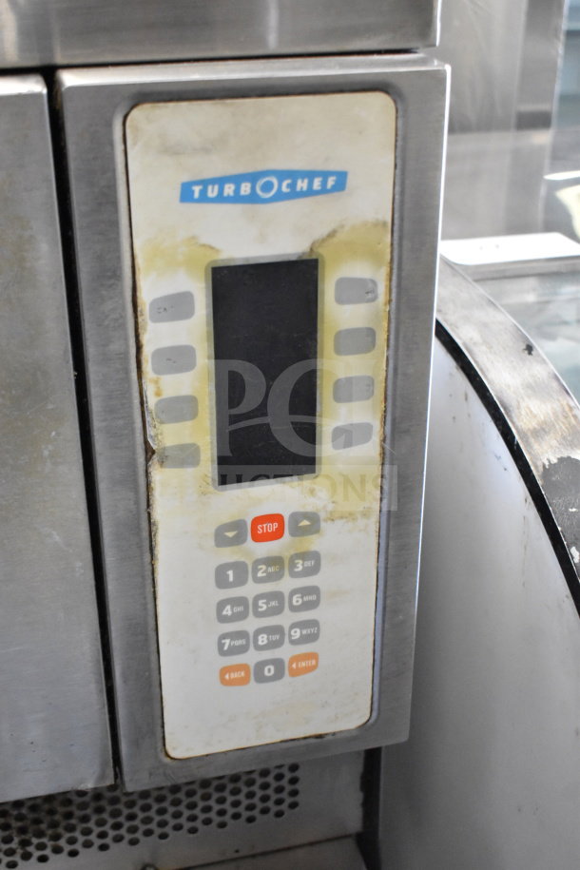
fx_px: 1124
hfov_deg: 28.9
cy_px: 435
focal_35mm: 46
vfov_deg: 42.3
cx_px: 290
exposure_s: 1/125
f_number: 5.6
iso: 6400
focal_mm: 31
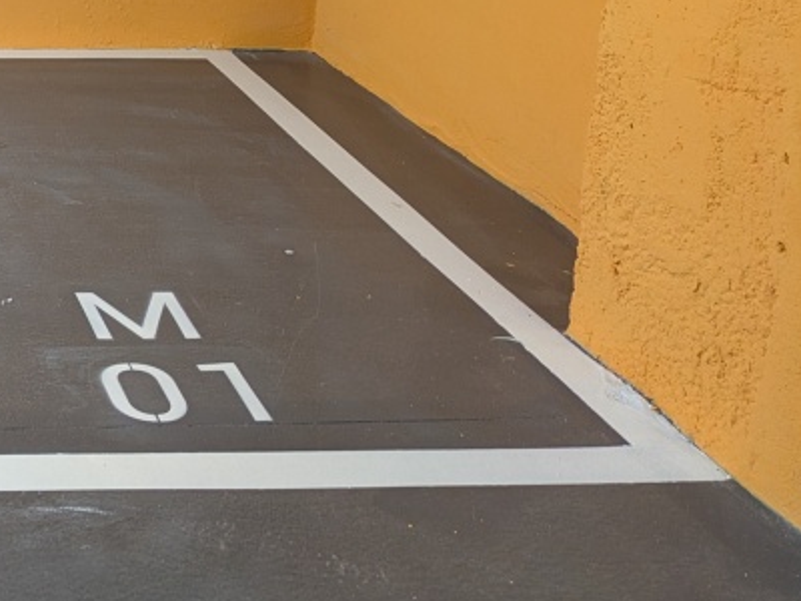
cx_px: -219
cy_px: -56
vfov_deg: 21.7
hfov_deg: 26.1
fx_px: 1481
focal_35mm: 64
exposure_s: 1/25
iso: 101
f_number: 1.89
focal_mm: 5.43
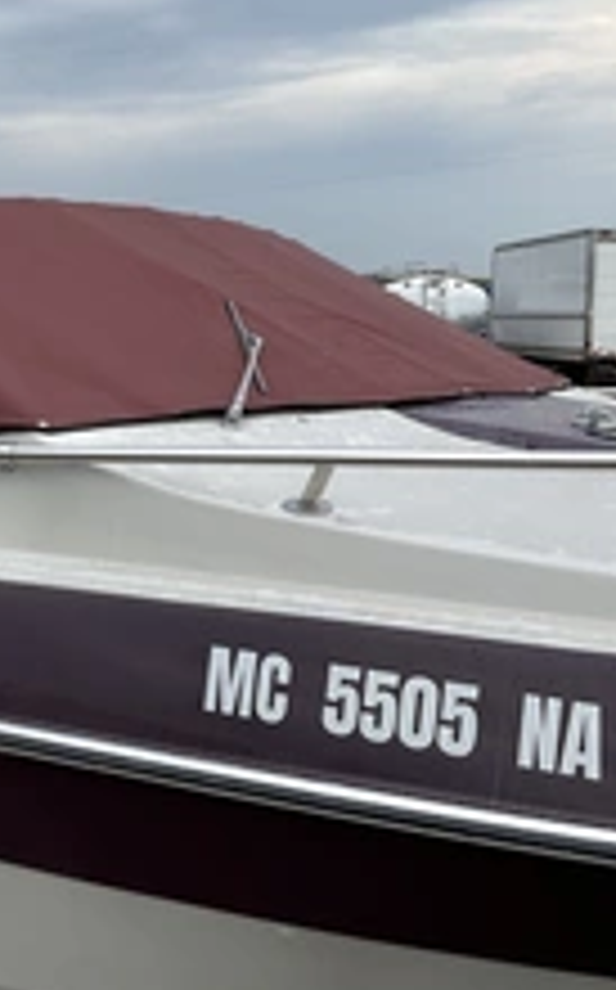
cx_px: -18
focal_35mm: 56
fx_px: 1508
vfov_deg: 36.0
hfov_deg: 22.1
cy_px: 346
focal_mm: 3
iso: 25
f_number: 1.8
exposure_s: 1/568
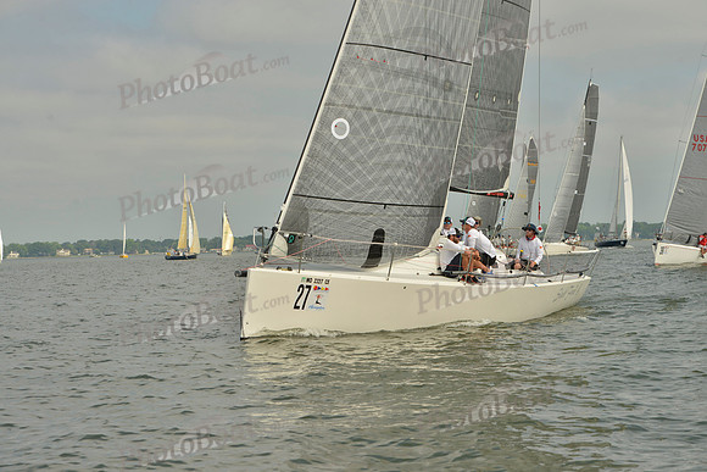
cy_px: 236
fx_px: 1689
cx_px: 354
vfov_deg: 15.9
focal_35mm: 86
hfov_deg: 23.6
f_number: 9
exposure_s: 1/1250
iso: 280
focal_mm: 86
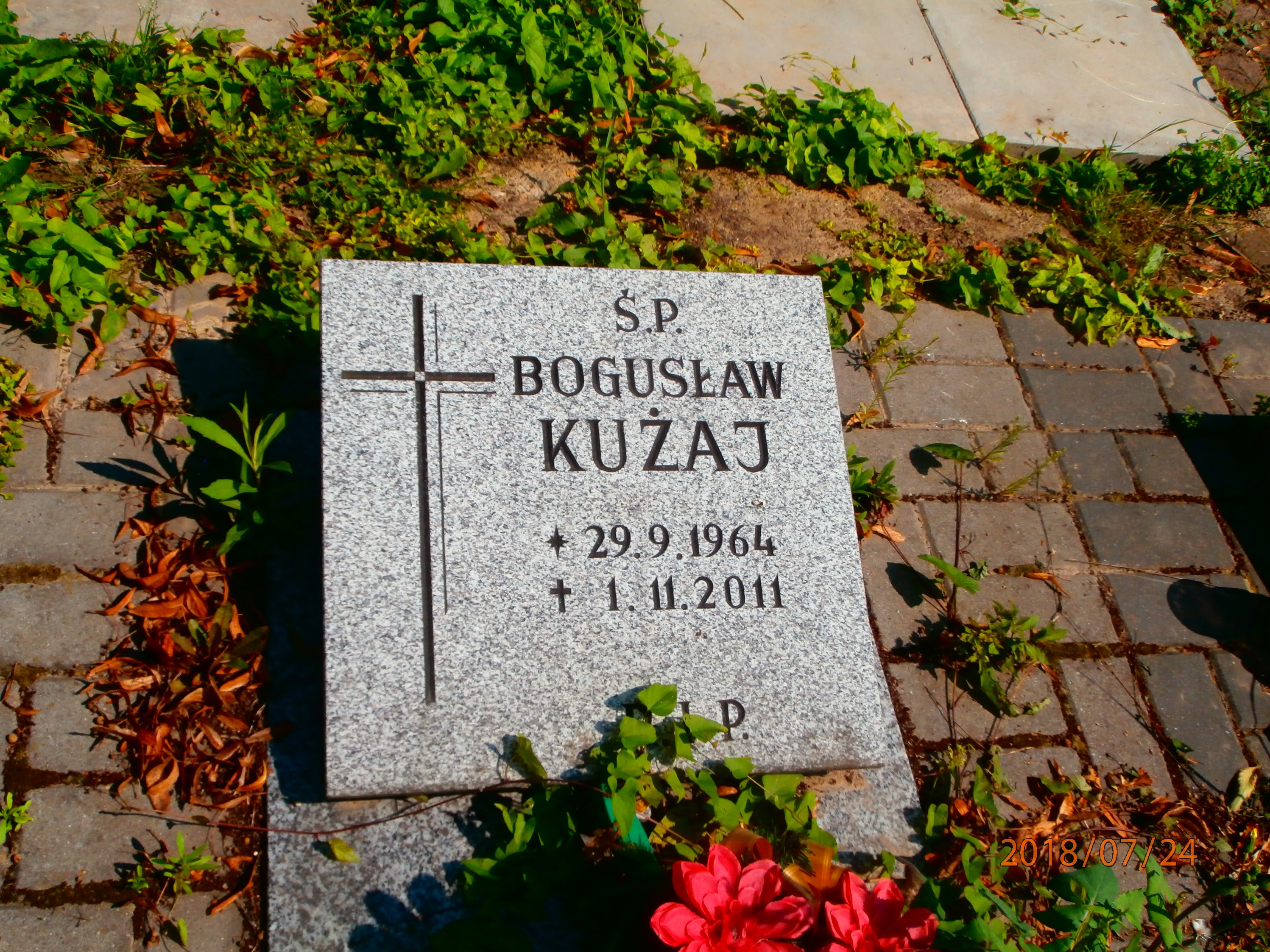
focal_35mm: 38
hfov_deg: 49.0
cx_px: 635
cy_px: 476
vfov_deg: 37.7
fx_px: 1394
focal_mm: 6.67
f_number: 3.9
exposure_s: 1/1250
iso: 100
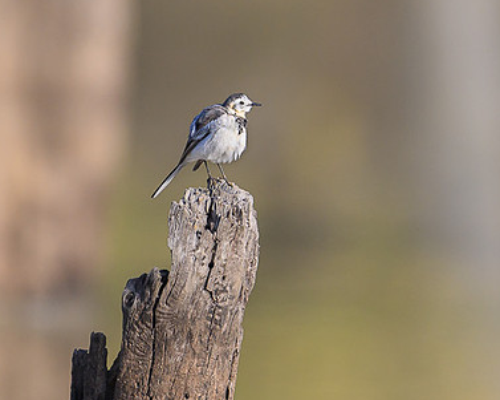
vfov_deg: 0.9
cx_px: 232
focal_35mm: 1663
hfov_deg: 1.2
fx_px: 24590
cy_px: 105
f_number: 4
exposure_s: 1/4000
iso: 800
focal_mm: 560
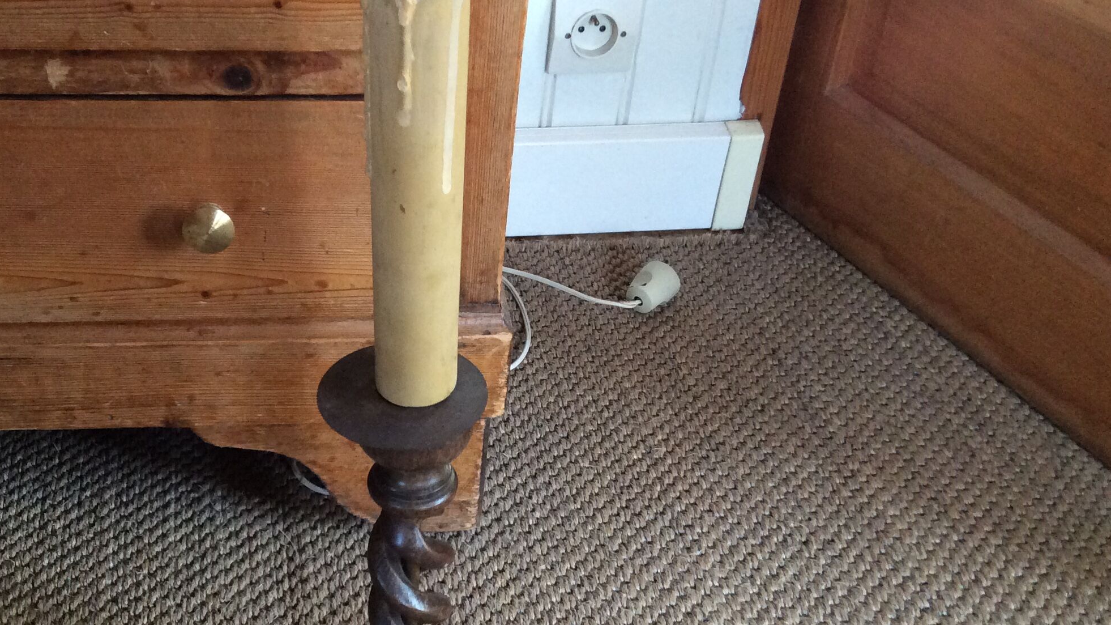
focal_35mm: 46
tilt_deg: -39.2
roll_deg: +1.2
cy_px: 385
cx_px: 387
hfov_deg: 44.1
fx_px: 1355
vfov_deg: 25.9
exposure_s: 1/25
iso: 160
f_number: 2.4
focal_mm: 3.3
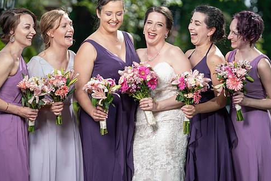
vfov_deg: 6.6
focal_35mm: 207
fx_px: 1558
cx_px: 121
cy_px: 84
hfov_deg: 9.9
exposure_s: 1/200
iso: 50
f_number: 4
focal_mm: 162
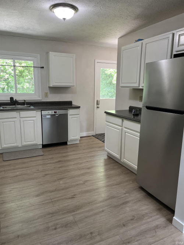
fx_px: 184
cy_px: 122
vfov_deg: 67.3
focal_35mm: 26
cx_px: 92
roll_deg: +0.2
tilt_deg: -12.2
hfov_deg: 53.0
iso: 80
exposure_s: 1/60
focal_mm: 5.1
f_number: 1.6
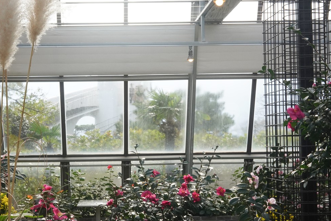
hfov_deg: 28.3
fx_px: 653
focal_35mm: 71
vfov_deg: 19.2
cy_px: 121
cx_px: 123
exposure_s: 1/100
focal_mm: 35
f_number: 20
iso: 1250
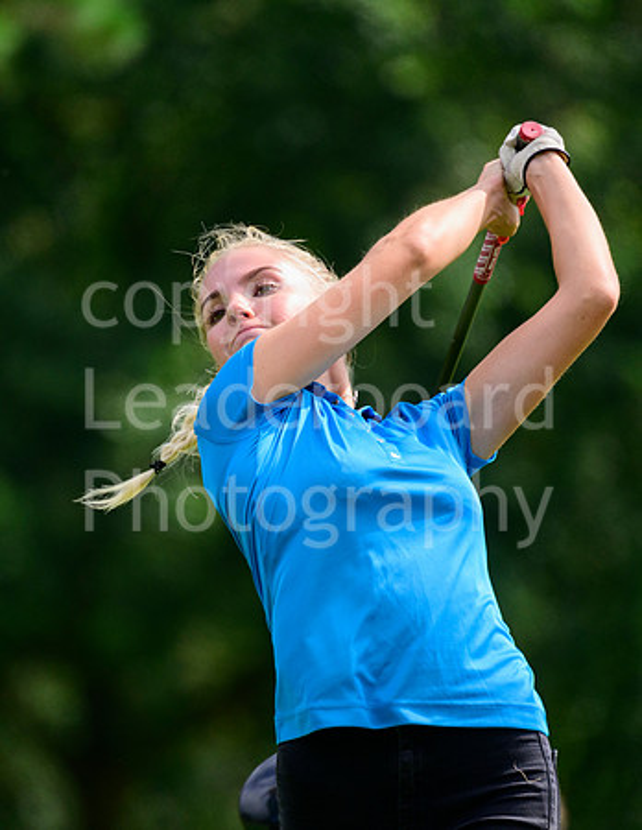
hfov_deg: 2.7
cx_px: 241
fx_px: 13833
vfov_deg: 3.4
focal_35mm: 570
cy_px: 415
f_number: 5.6
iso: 1000
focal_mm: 400
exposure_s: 1/3200
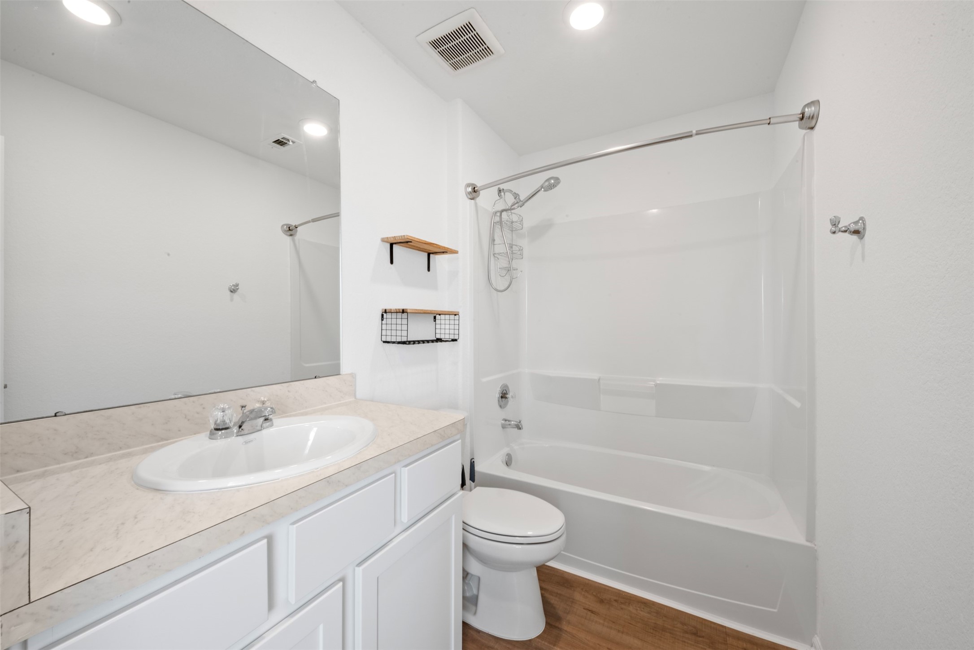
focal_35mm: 13
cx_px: 487
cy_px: 325
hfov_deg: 108.3
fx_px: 352
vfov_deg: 85.4
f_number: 8
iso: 250
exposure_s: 2.5
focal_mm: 13
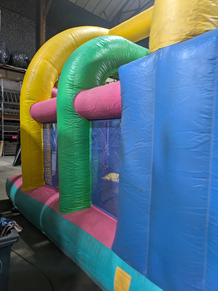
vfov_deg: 69.4
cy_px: 146
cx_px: 109
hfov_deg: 54.9
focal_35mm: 25
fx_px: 210
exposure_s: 1/50
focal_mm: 5.43
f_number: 1.89
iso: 302
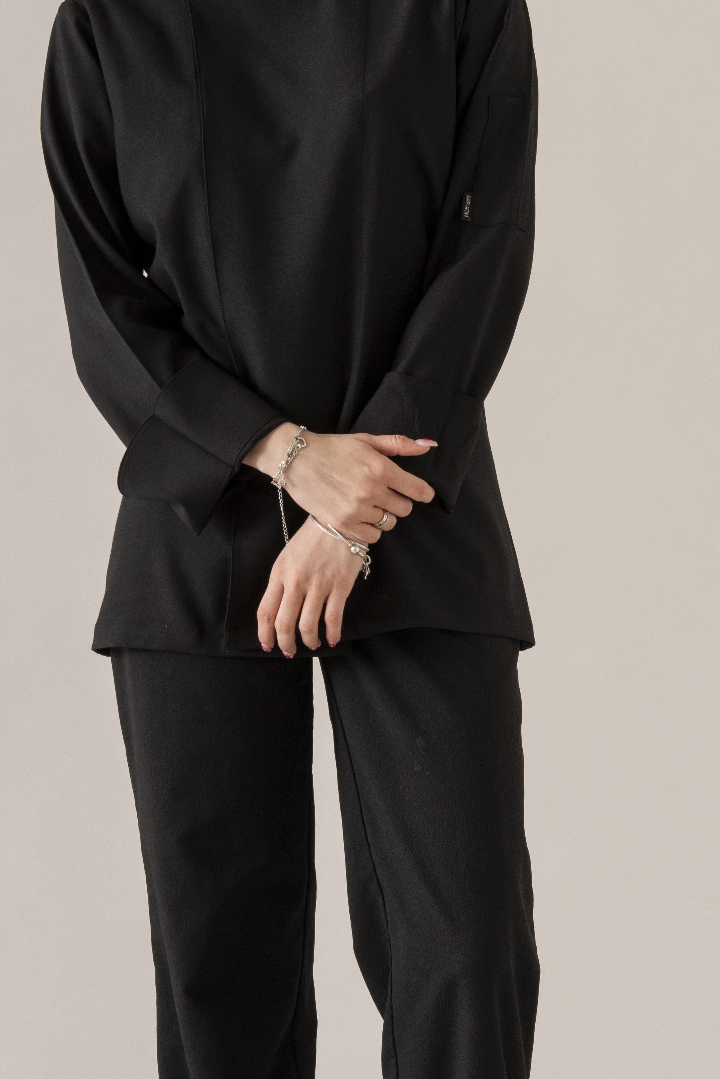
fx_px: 7732
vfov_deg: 8.0
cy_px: 472
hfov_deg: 5.3
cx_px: 287
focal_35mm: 258
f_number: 11
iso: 320
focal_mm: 122
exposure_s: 1/160
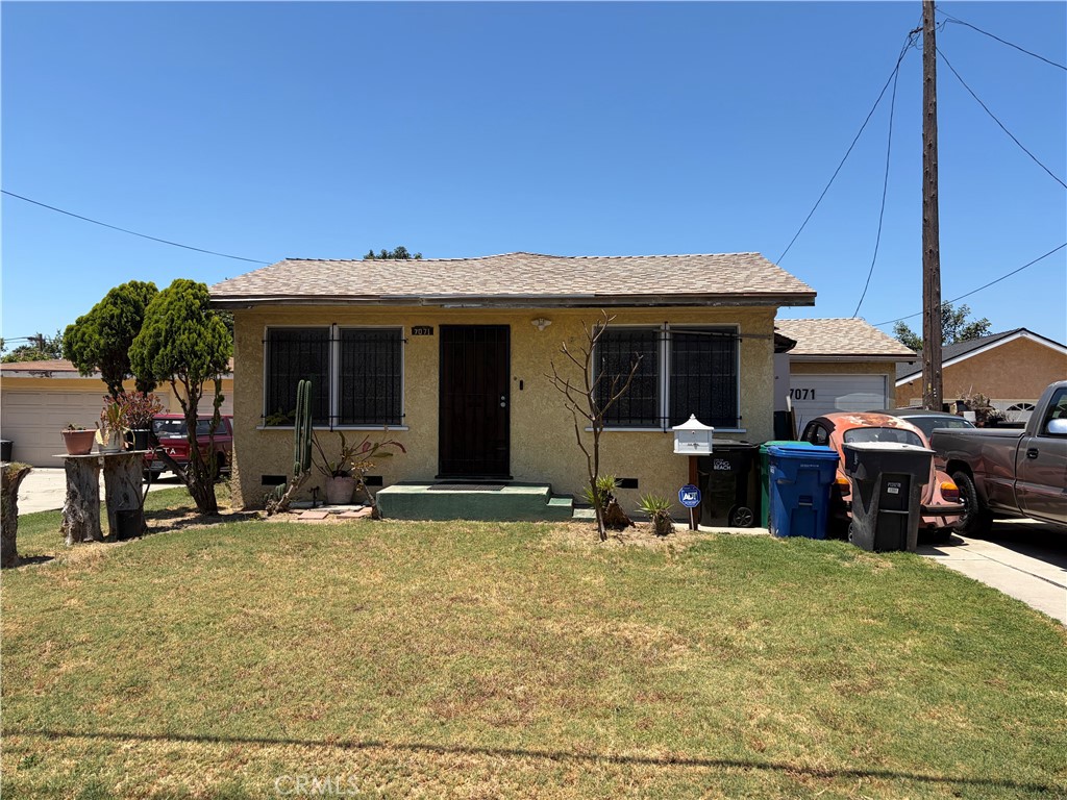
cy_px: 400
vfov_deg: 53.1
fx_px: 801
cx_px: 534
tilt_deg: +1.1
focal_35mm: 26
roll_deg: +0.4
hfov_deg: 67.3
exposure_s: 1/3125
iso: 50
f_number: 1.6
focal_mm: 5.96
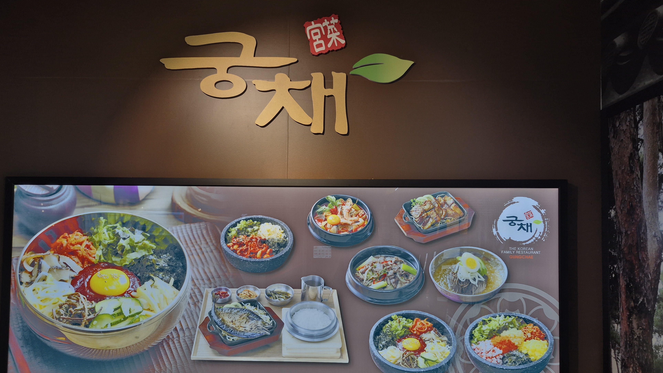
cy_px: 207
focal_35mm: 26
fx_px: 457
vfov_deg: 44.3
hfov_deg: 71.9
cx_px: 333
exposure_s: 1/120
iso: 50
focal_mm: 5.4
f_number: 1.8
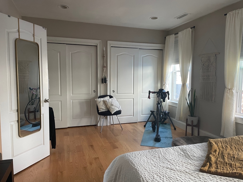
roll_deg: -0.2
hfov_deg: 67.3
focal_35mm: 26
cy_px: 91
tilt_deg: -4.7
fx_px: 183
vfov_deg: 53.1
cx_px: 122
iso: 160
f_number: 1.6
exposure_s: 1/60
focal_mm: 4.2
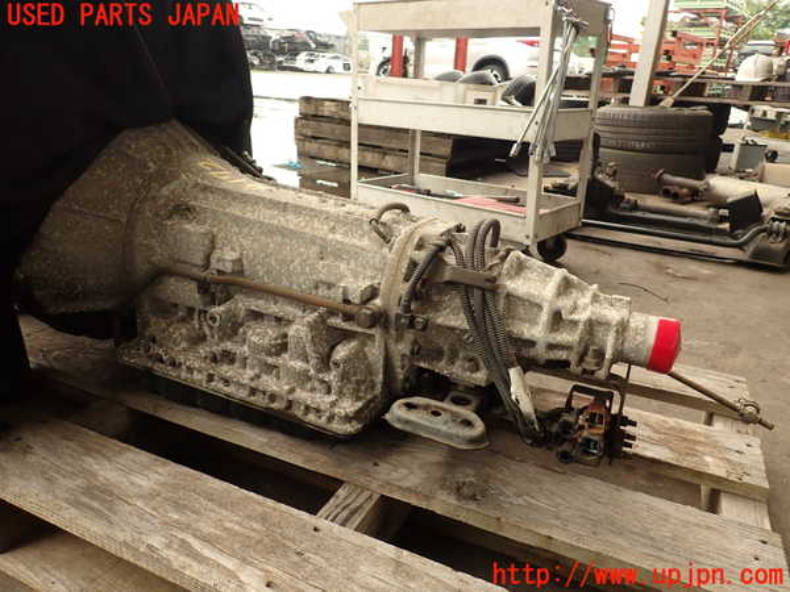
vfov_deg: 54.9
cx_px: 395
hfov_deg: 69.4
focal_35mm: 25
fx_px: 571
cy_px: 296
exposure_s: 1/80
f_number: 2.8
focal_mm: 4.5
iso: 100
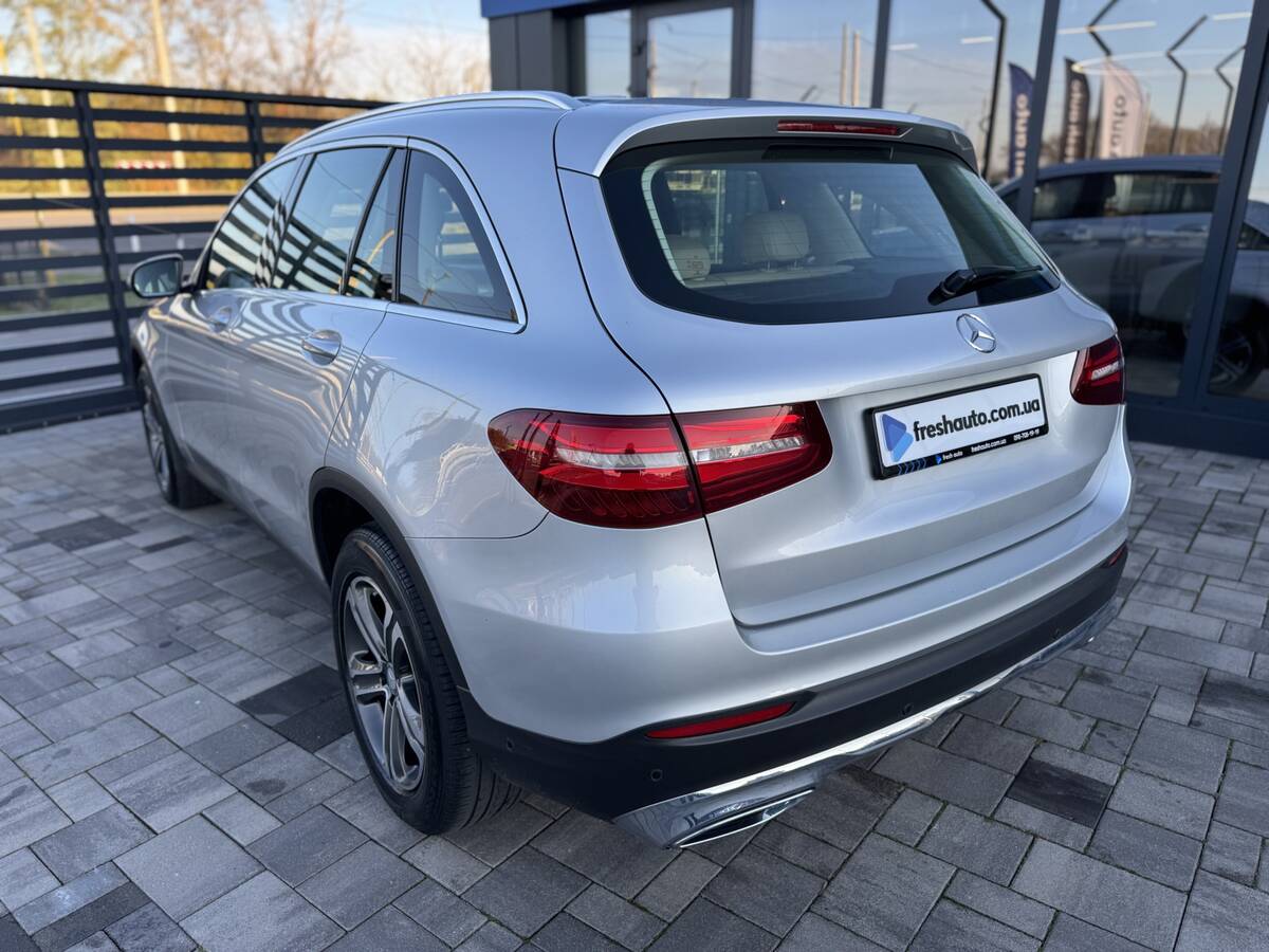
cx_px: 634
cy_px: 476
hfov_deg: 71.6
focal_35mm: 24
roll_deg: -0.1
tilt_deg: -18.8
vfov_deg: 56.8
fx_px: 880
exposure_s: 1/747
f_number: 1.78
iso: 80
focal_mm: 6.76
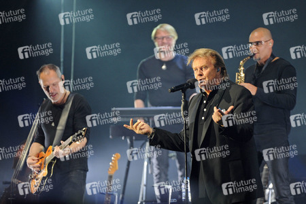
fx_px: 3060
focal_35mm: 360
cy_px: 102
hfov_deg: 5.7
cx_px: 153
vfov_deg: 3.8
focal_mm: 360
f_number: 4
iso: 2500
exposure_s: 1/320
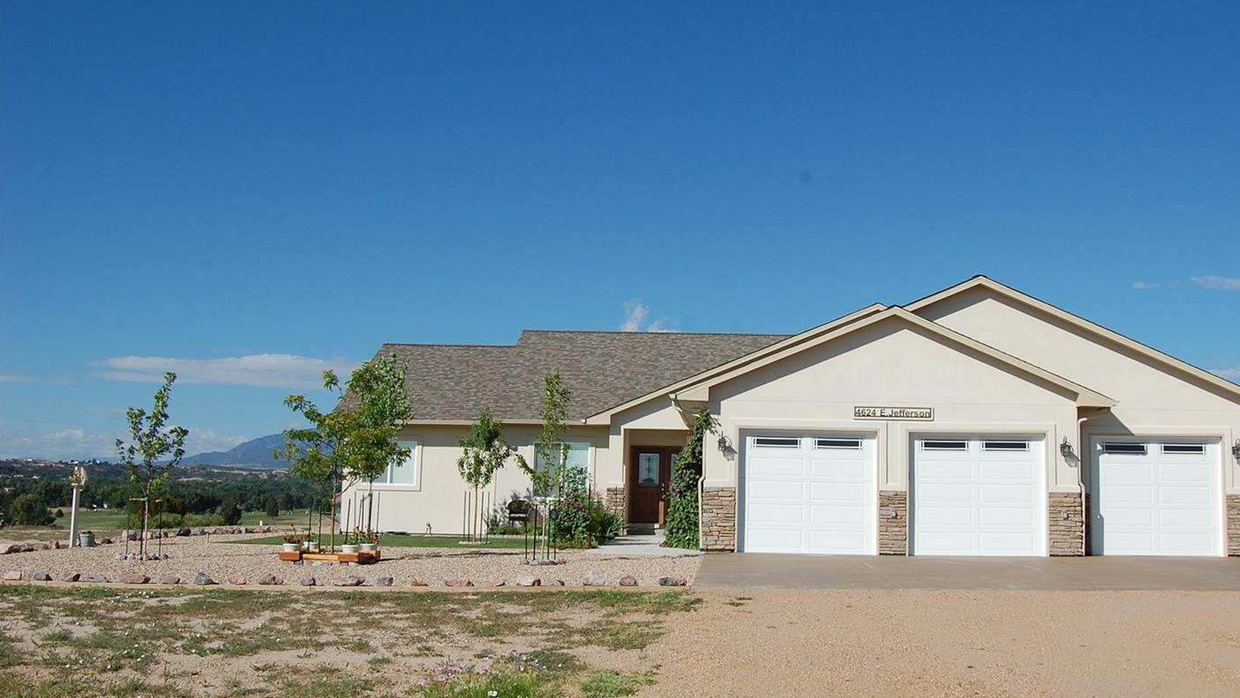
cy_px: 350
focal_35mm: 36
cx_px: 708
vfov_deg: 32.8
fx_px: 1184
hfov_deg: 55.1
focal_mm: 20
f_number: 11
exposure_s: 1/400
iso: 200
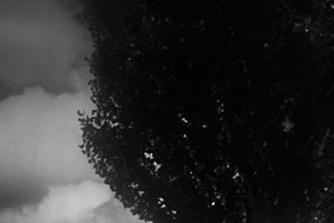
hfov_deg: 10.7
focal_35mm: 192
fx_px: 1782
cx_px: 185
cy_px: 511
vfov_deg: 6.8
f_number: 4.5
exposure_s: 1/750
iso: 80
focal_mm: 26
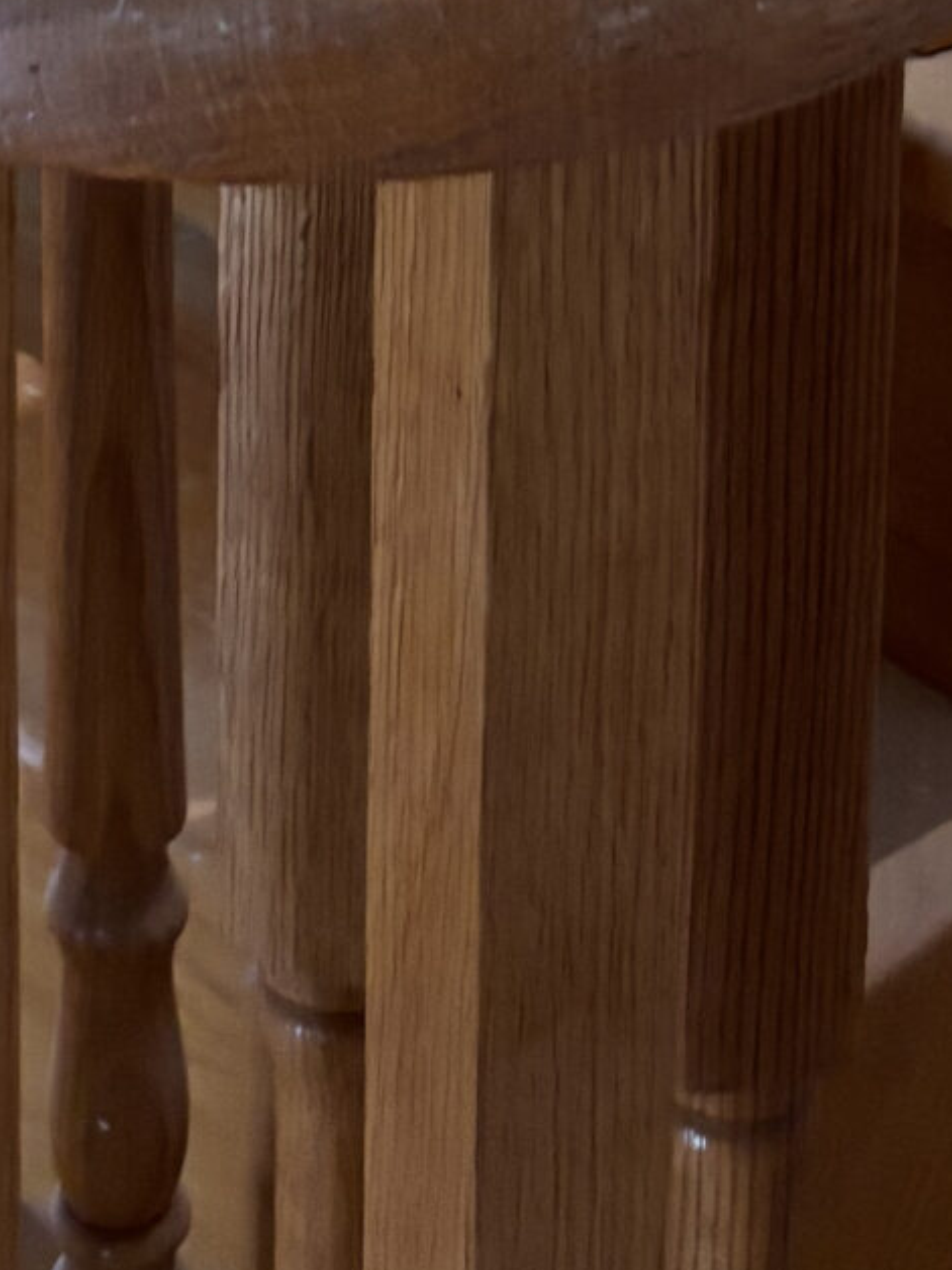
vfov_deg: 16.2
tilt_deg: -11.8
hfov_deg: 13.9
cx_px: 334
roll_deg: +0.1
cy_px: -884
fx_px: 3887
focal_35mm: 106
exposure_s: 1/30
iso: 640
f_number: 1.6
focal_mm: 5.96
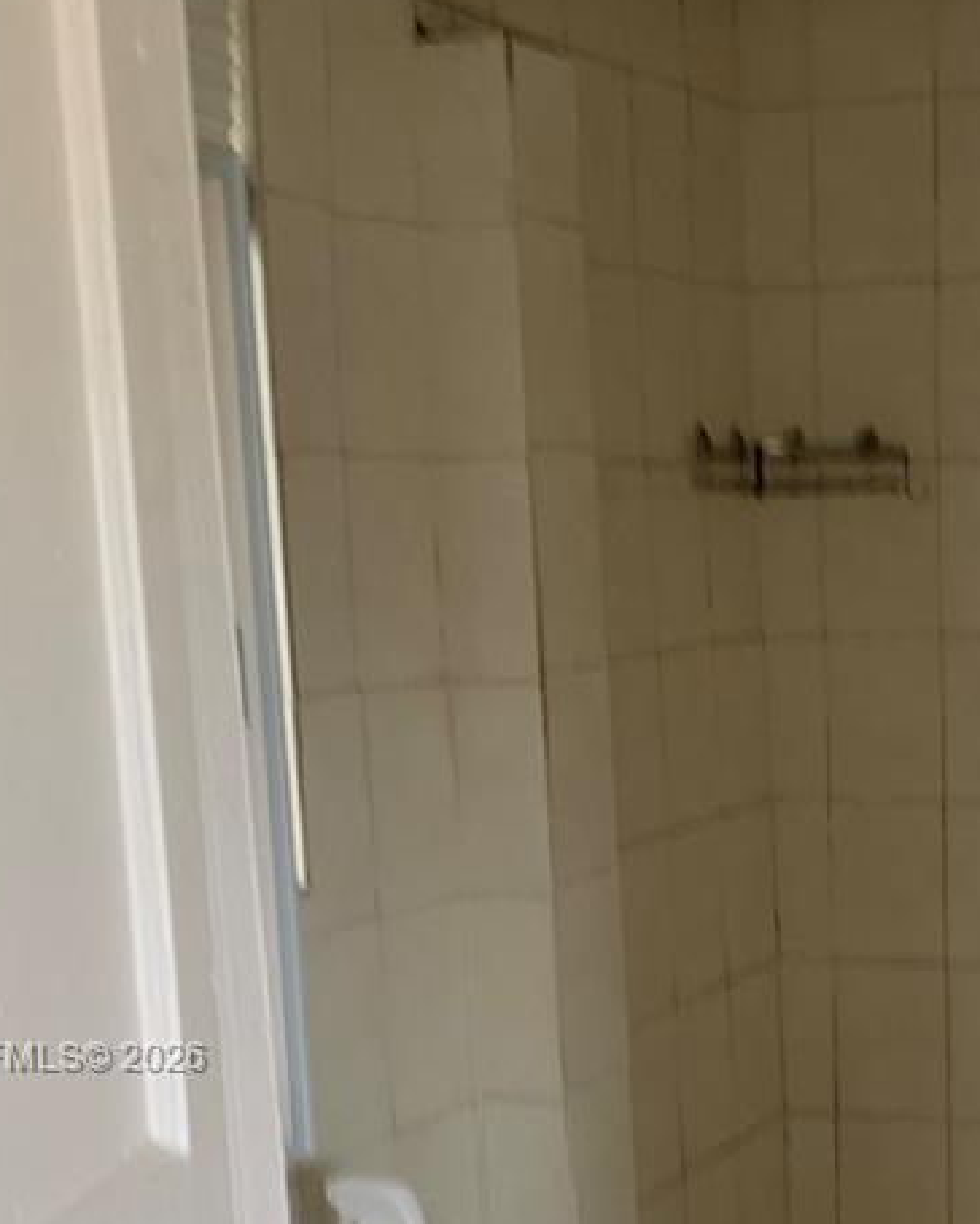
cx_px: 918
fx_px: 2429
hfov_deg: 22.2
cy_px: 1060
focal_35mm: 67
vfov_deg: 27.5
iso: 100
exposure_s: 1/60
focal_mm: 4.25
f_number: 1.8
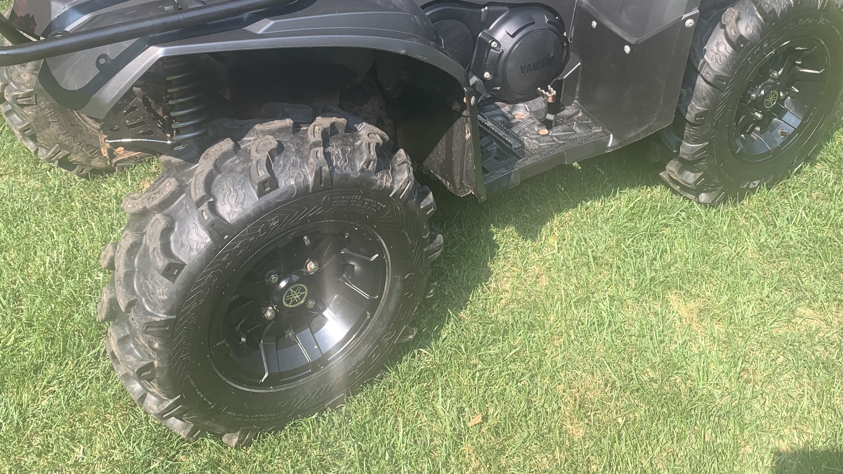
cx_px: 423
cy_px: 13
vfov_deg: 27.0
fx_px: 939
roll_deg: -0.2
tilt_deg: -23.3
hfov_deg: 48.4
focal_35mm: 42
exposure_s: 1/297
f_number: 1.8
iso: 25
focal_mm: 4.25
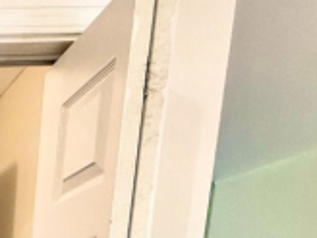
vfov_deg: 19.2
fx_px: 522
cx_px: -198
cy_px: 433
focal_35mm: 57
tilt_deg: -10.9
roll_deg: +1.0
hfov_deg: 23.8
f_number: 2.2
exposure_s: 1/120
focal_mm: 2.22
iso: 320
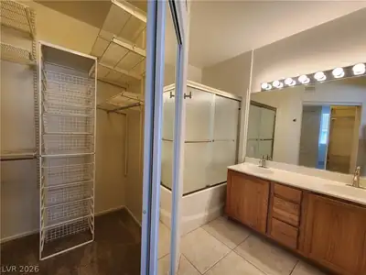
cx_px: 183
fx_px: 137
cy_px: 138
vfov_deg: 89.9
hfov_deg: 106.2
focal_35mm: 13
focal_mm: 2.2
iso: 125
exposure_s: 1/60
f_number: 2.2
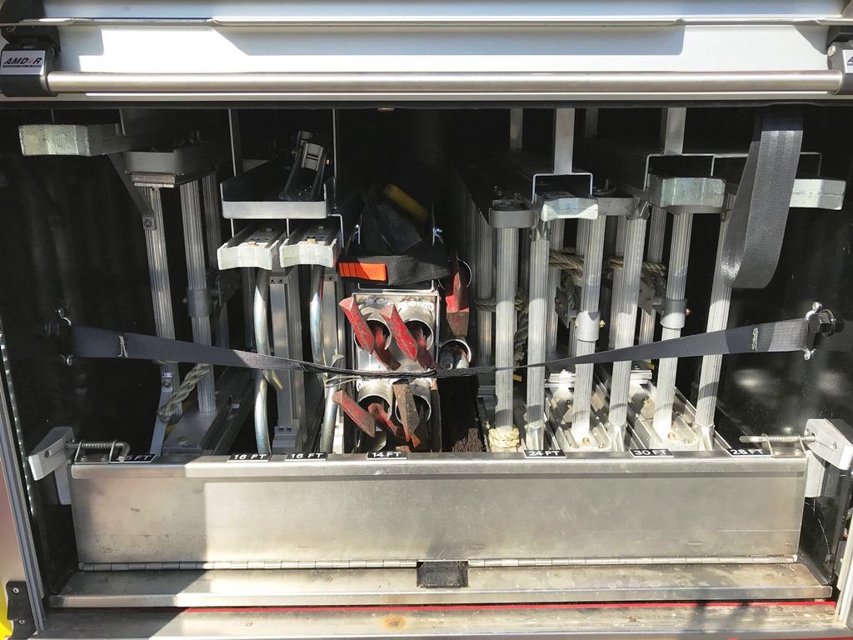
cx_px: 426
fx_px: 690
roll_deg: -1.4
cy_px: 320
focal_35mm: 28
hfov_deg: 63.4
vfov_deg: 49.7
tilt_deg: -16.5
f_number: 1.8
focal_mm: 3.99
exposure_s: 1/1368
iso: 20
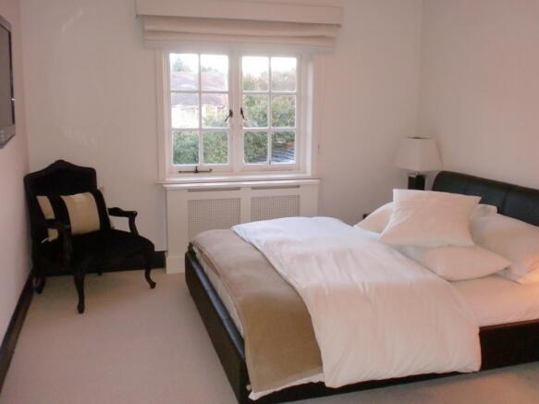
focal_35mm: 35
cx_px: 270
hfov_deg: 52.6
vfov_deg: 40.7
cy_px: 202
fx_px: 545
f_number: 3.1
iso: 400
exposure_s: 1/60
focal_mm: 6.3
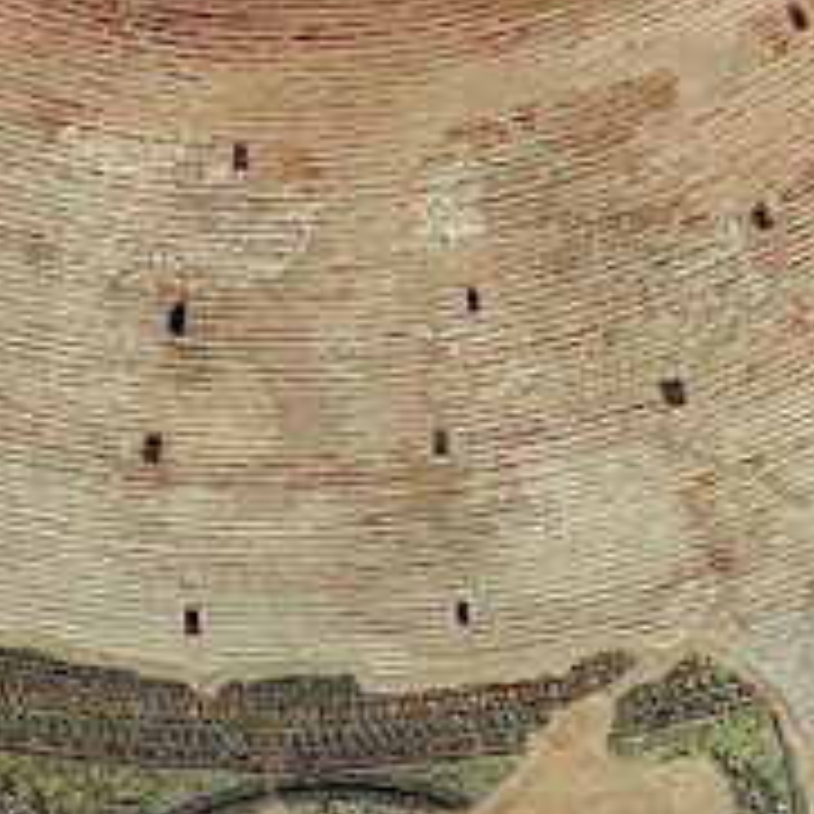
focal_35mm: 130
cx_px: 283
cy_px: 899
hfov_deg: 13.4
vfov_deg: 13.2
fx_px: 3459
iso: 250
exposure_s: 1/60
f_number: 1.5
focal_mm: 5.7
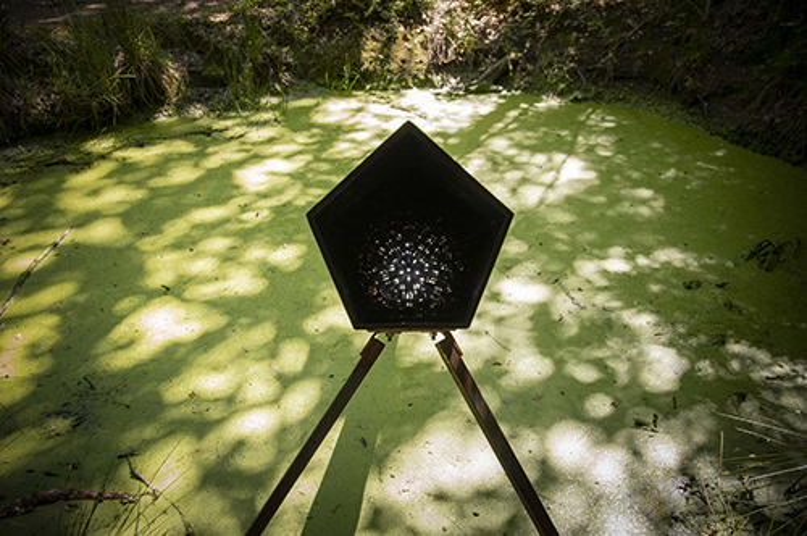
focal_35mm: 33
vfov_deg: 39.9
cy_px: 268
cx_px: 404
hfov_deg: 57.3
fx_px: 739
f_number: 4
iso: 400
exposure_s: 1/125
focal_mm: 22
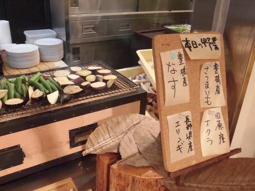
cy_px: 96
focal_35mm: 38
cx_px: 128
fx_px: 280
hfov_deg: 49.0
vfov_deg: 37.7
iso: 400
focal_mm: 6.77
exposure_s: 1/40
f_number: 3.7
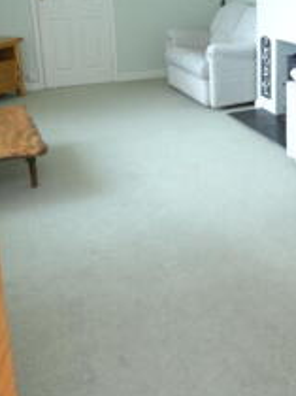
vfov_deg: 40.2
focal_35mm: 45
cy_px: 73
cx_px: 282
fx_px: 514
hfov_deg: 30.3
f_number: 4.5
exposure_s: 1/80
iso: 400
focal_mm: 10
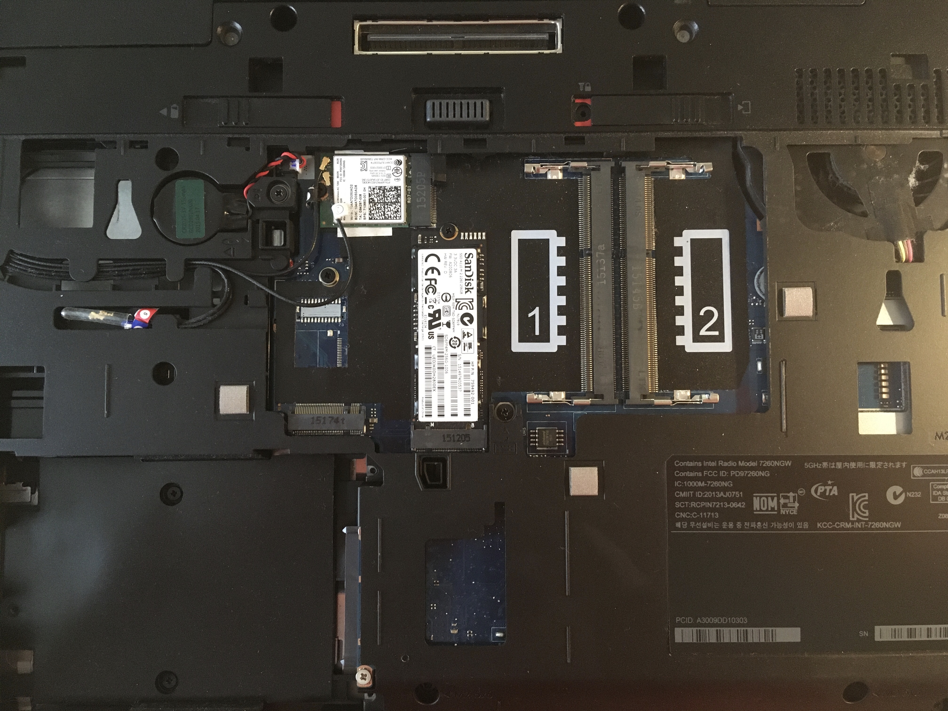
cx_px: 474
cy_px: 356
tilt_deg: -86.7
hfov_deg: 61.7
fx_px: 794
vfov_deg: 48.2
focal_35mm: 29
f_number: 2.2
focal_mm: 4.15
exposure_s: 1/17
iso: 250
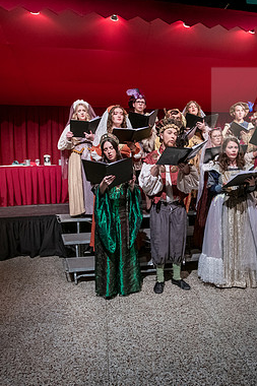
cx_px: 181
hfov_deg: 44.0
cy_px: 190
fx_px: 311
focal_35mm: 29
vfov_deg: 63.7
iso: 2000
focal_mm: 19
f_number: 4
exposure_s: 1/200
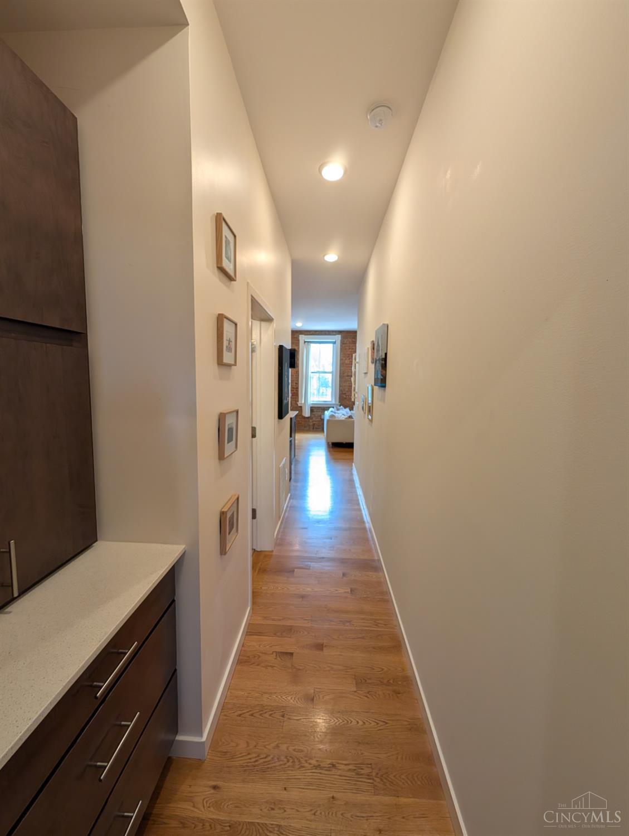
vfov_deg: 110.4
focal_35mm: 12
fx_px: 290
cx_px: 314
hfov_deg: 94.7
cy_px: 418
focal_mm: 2.02
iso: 139
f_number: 1.7
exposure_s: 1/120
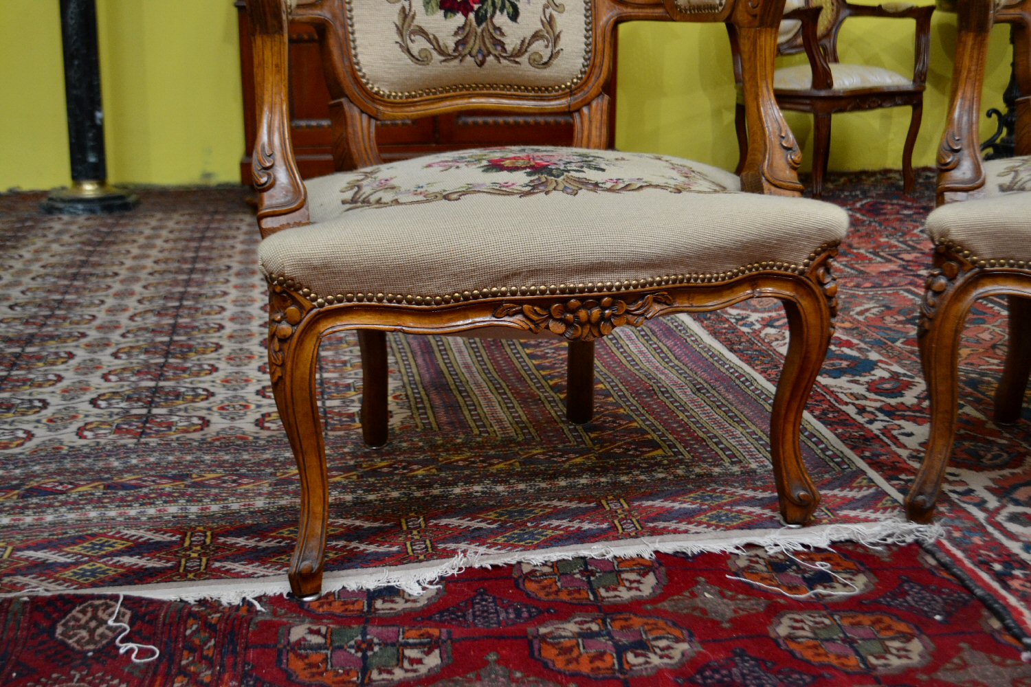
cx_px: 516
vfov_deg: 34.2
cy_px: 344
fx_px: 1117
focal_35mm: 39
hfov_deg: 49.6
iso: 1250
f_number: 4.2
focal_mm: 26
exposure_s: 1/60
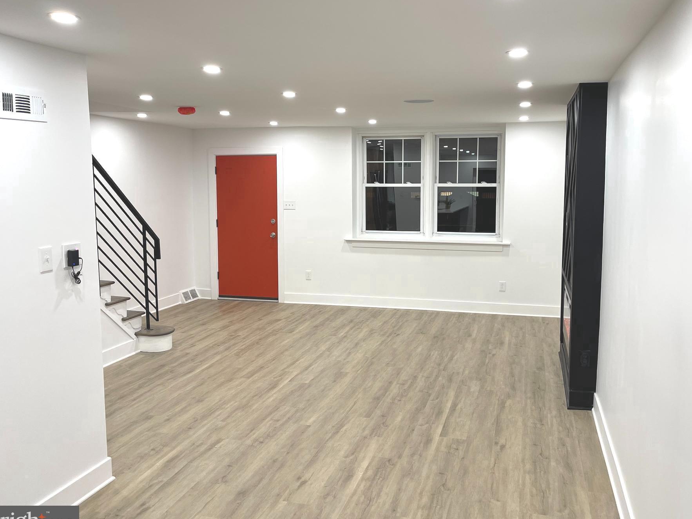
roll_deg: -0.2
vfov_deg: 48.2
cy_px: 237
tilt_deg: -6.0
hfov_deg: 61.5
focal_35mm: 29
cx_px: 382
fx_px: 580
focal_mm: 5.1
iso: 80
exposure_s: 1/60
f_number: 1.6
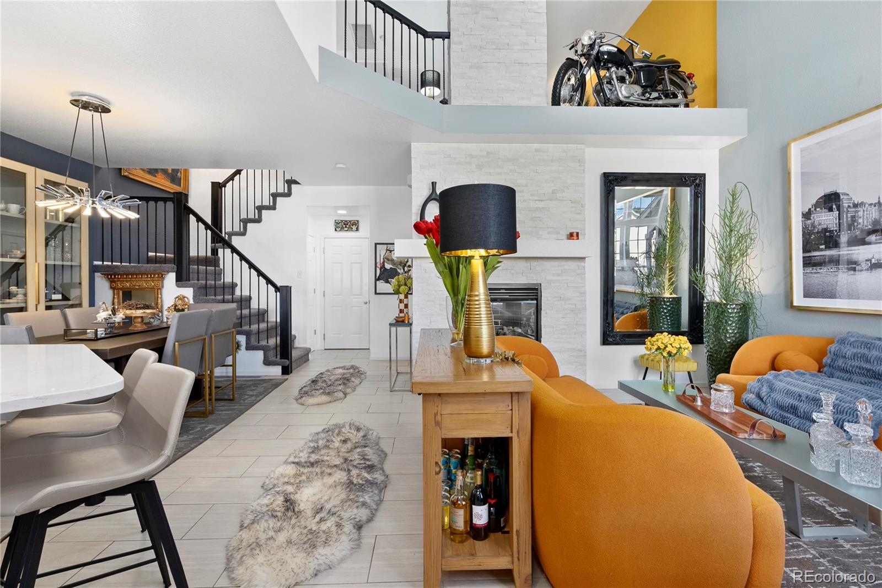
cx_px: 441
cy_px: 294
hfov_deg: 96.7
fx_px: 392
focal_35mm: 16
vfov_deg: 73.8
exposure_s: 1/8
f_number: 9
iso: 640
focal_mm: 16
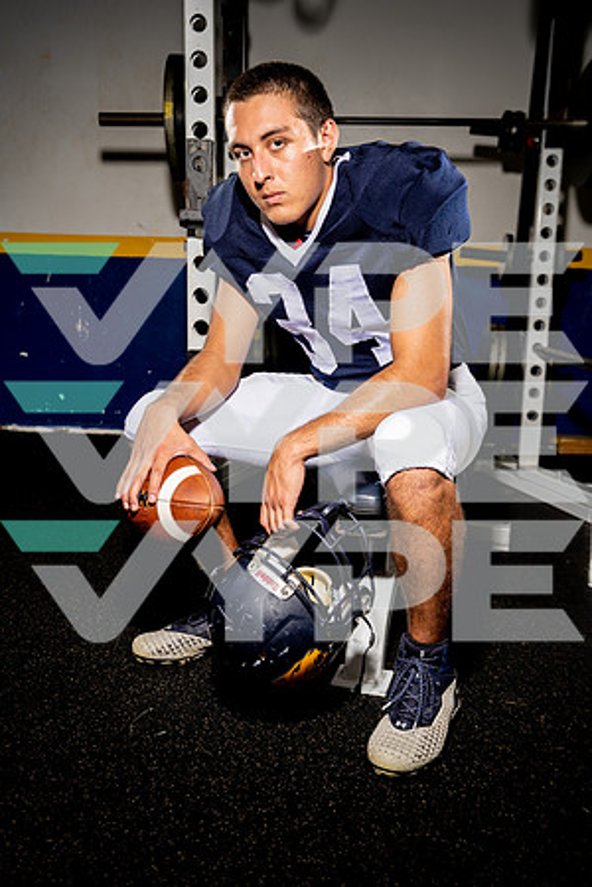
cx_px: 296
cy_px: 444
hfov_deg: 35.9
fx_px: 913
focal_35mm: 37
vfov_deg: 51.9
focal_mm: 37
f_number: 4.5
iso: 200
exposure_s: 1/250
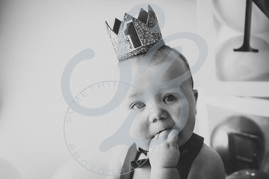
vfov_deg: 24.5
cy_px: 94
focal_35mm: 55
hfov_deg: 36.1
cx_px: 126
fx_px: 413
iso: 200
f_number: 2.8
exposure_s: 1/125
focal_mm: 52
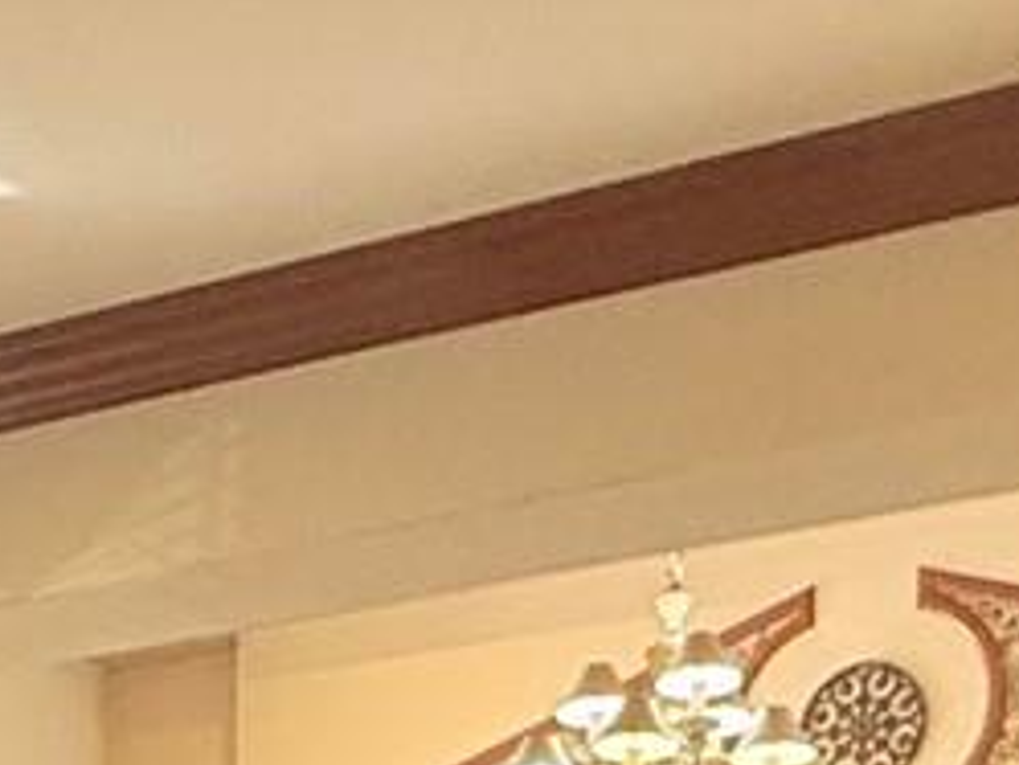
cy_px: 1792
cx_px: 98
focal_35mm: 90
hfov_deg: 21.3
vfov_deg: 12.9
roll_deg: -1.4
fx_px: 2651
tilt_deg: -5.8
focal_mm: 2.22
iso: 320
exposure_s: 1/60
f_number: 2.2
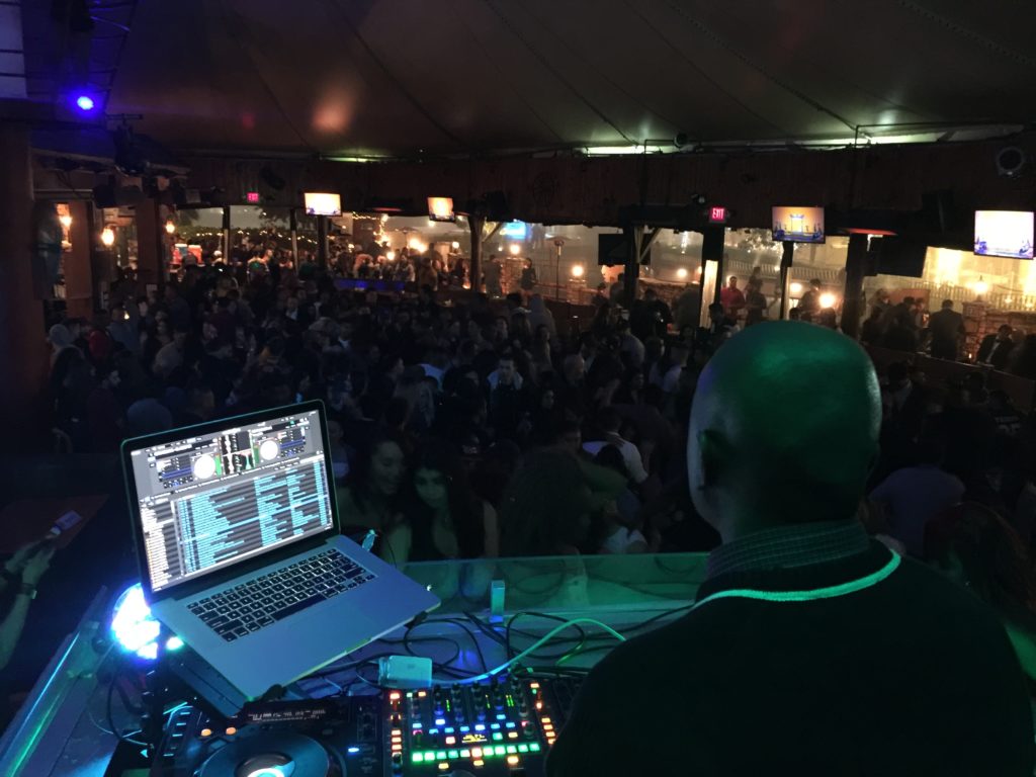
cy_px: 388
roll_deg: -2.9
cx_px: 518
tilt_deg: -10.9
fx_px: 868
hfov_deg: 61.7
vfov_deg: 48.2
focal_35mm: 29
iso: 200
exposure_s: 1/4
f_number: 2.2
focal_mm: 4.15
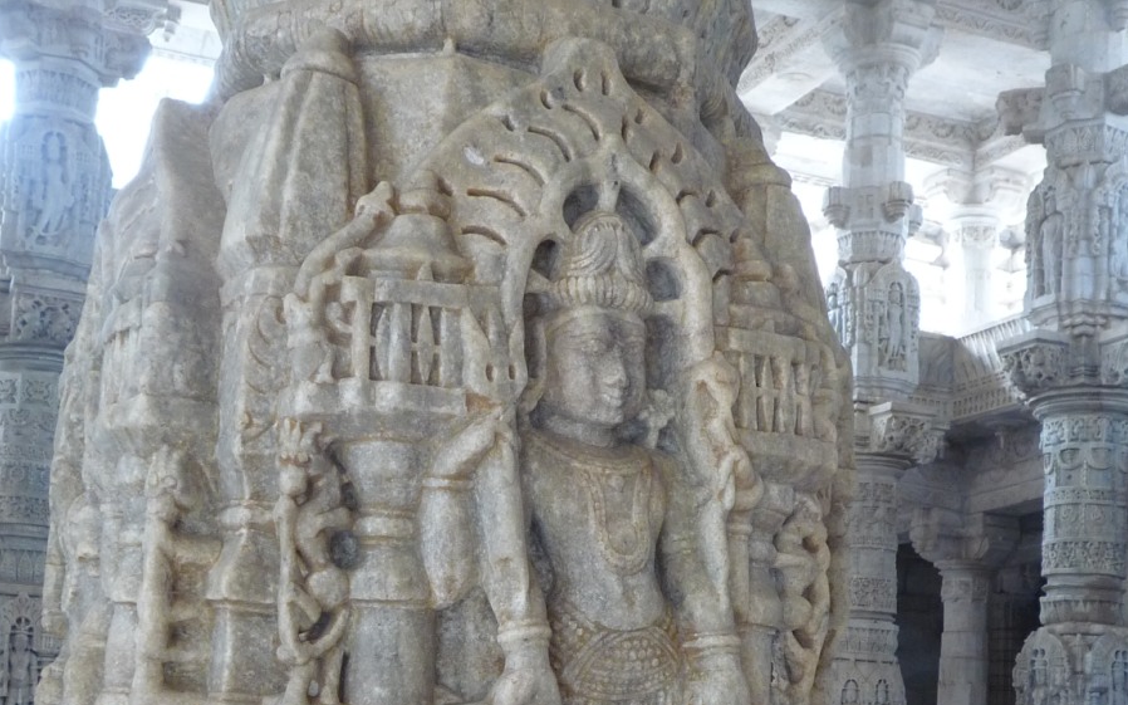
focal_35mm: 51
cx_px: 564
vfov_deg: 24.7
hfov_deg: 39.6
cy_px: 612
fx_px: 1568
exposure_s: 1/30
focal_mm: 5.3
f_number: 3.4
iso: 200
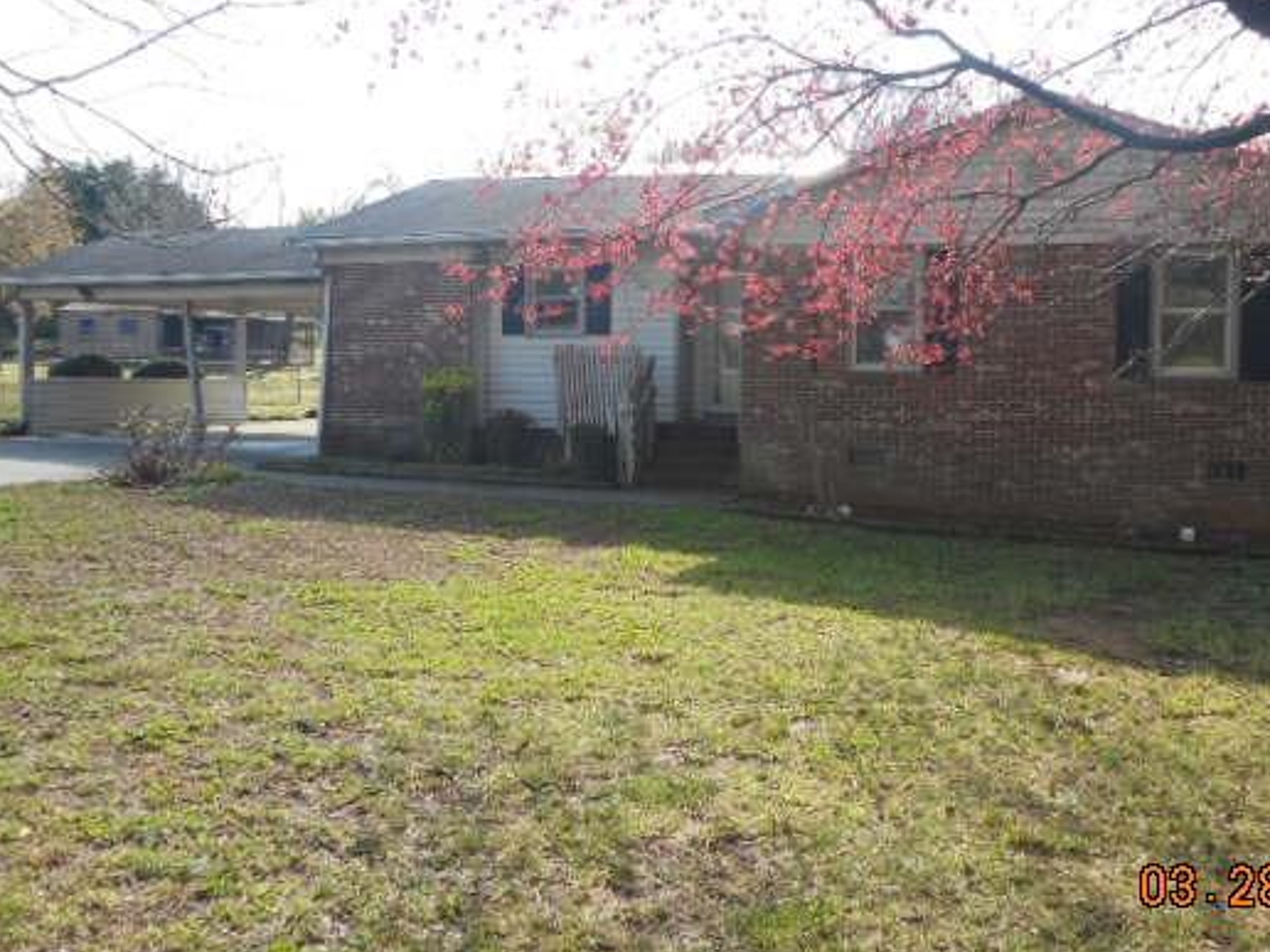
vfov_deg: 39.6
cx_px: 738
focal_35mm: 36
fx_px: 1321
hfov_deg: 51.1
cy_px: 423
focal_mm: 5.2
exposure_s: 1/160
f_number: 4
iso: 80
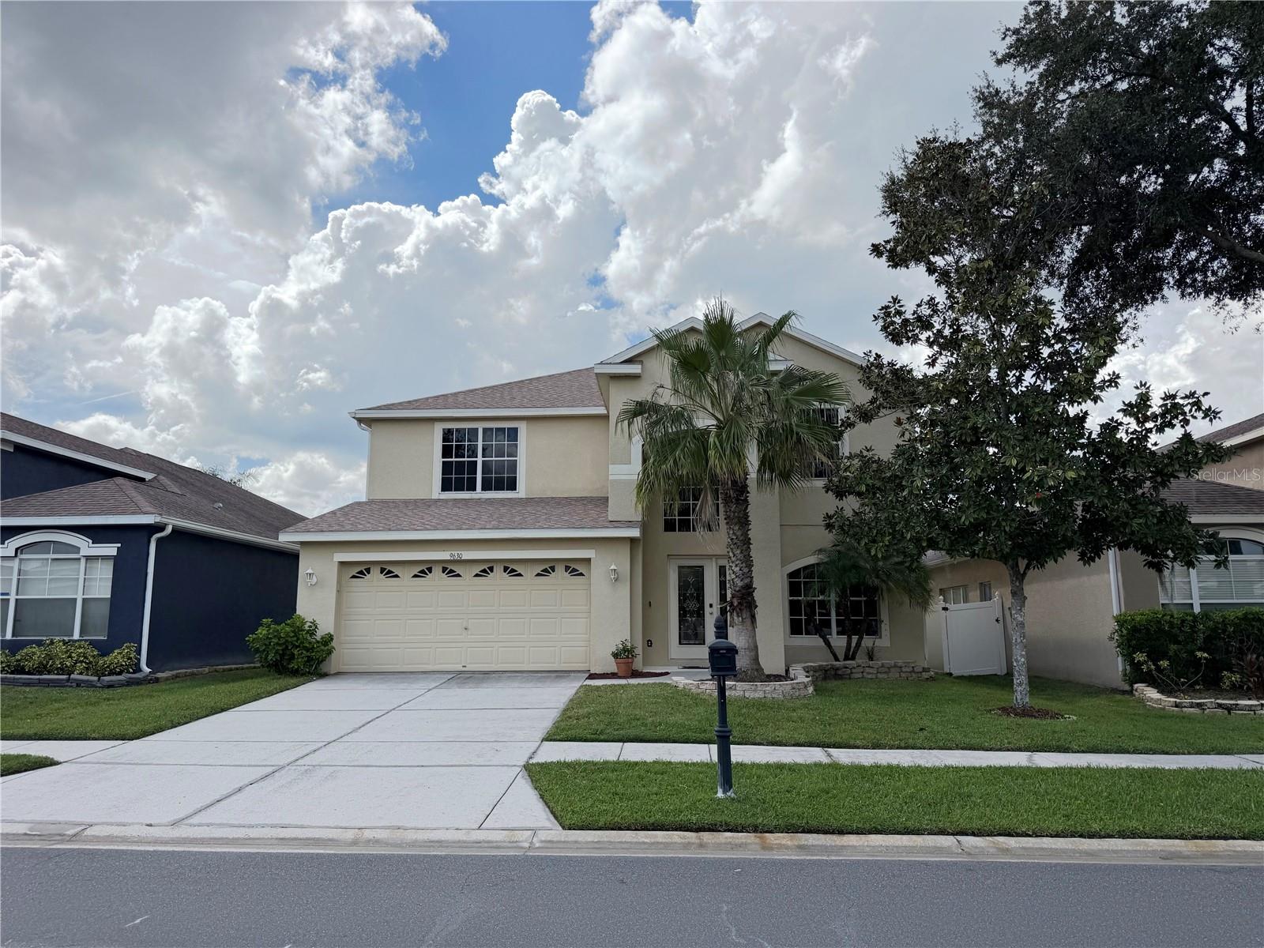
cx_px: 632
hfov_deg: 71.6
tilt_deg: +9.8
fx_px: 876
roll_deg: +0.3
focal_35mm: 24
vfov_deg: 56.8
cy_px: 474
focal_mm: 6.76
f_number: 1.78
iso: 80
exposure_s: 1/8130
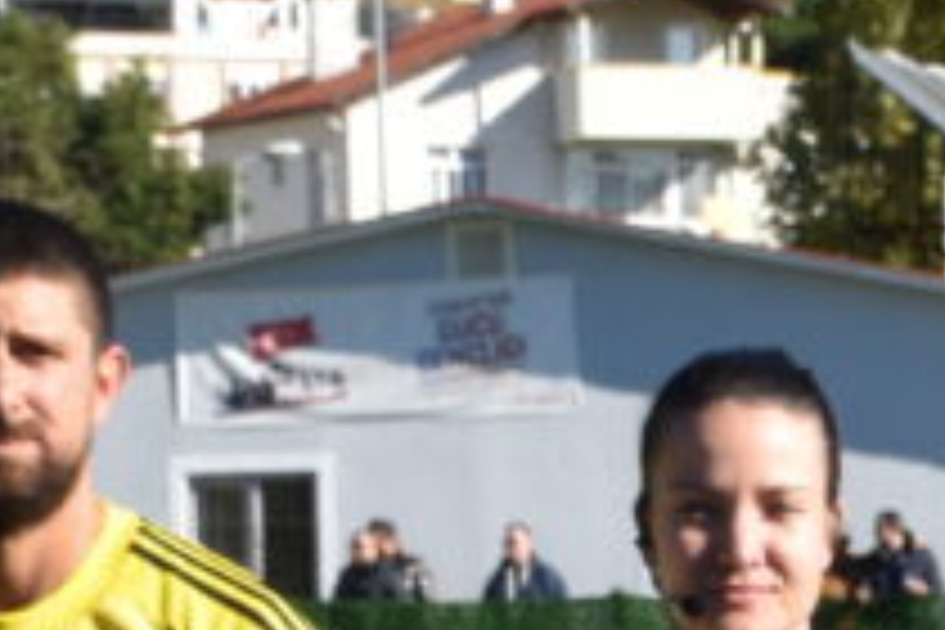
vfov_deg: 4.7
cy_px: 992
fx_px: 7664
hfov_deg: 7.0
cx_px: 1143
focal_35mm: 292
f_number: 8
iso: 320
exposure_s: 1/500
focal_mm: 32
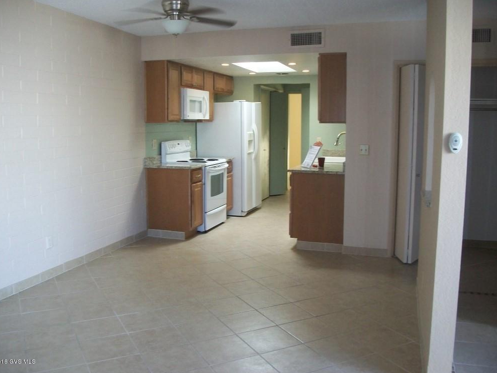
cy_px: 183
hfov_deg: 55.3
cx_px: 242
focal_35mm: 33
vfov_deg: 43.0
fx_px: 474
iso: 160
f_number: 2.9
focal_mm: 5.7
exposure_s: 1/25
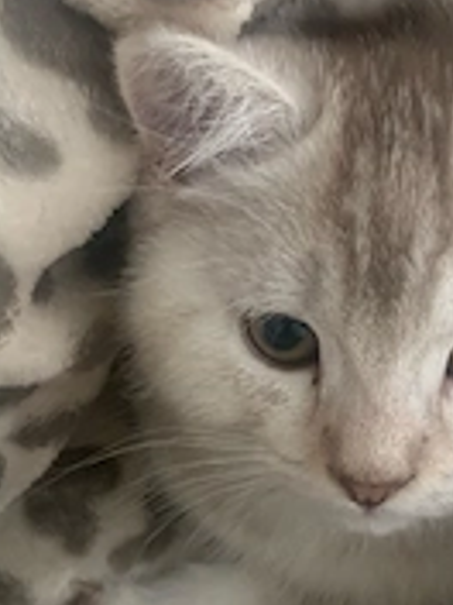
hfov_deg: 24.1
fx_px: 1029
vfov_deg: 32.7
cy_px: 282
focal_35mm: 59
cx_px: 412
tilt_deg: -52.4
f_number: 1.8
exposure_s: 1/33
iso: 400
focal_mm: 4.25
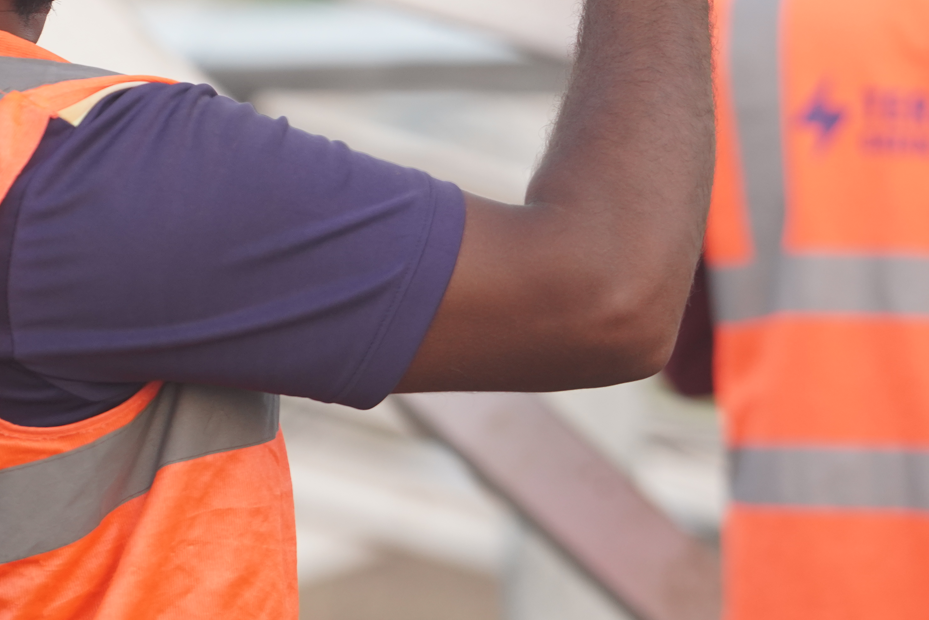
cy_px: -163
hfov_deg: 4.2
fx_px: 12697
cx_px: 415
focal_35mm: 492
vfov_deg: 2.8
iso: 500
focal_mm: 182
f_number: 4
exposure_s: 1/100
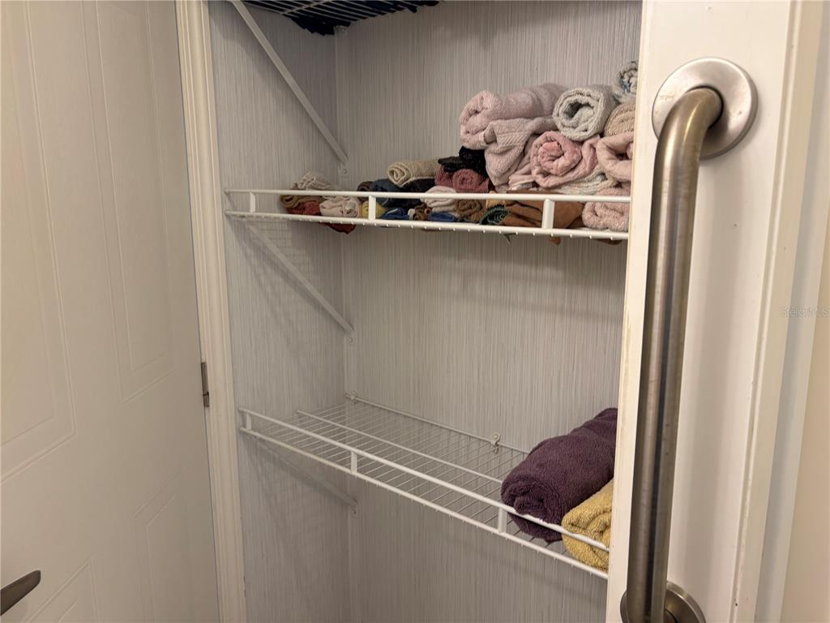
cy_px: 312
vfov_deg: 53.1
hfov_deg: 67.3
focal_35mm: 26
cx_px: 415
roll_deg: +0.1
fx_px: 623
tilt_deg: -12.9
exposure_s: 1/60
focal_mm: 5.96
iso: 125
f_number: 1.6
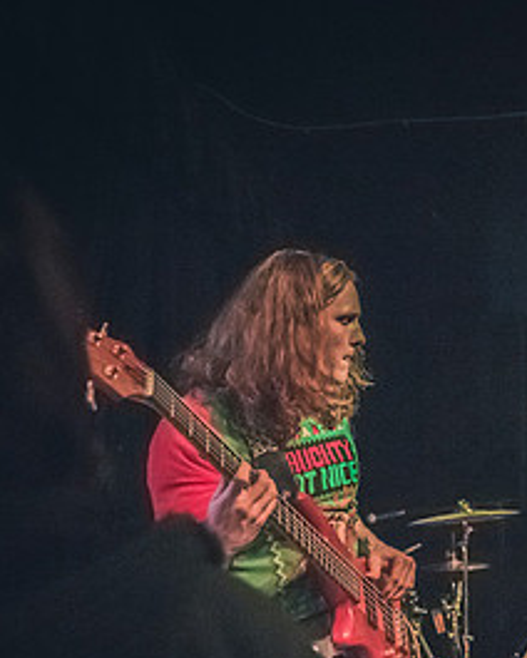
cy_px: 478
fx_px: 2203
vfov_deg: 16.9
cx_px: 616
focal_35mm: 113
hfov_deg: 13.3
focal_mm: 55
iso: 12800
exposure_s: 1/125
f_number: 2.8
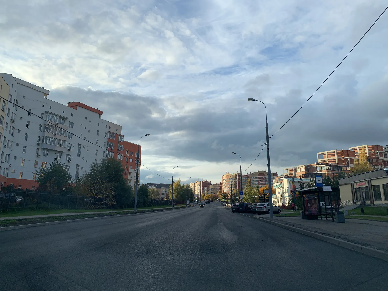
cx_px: 194
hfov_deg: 67.3
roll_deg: -0.1
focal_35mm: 26
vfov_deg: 53.1
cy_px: 146
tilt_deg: +15.4
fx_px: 291
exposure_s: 1/1332
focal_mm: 4.25
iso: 25
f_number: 1.8
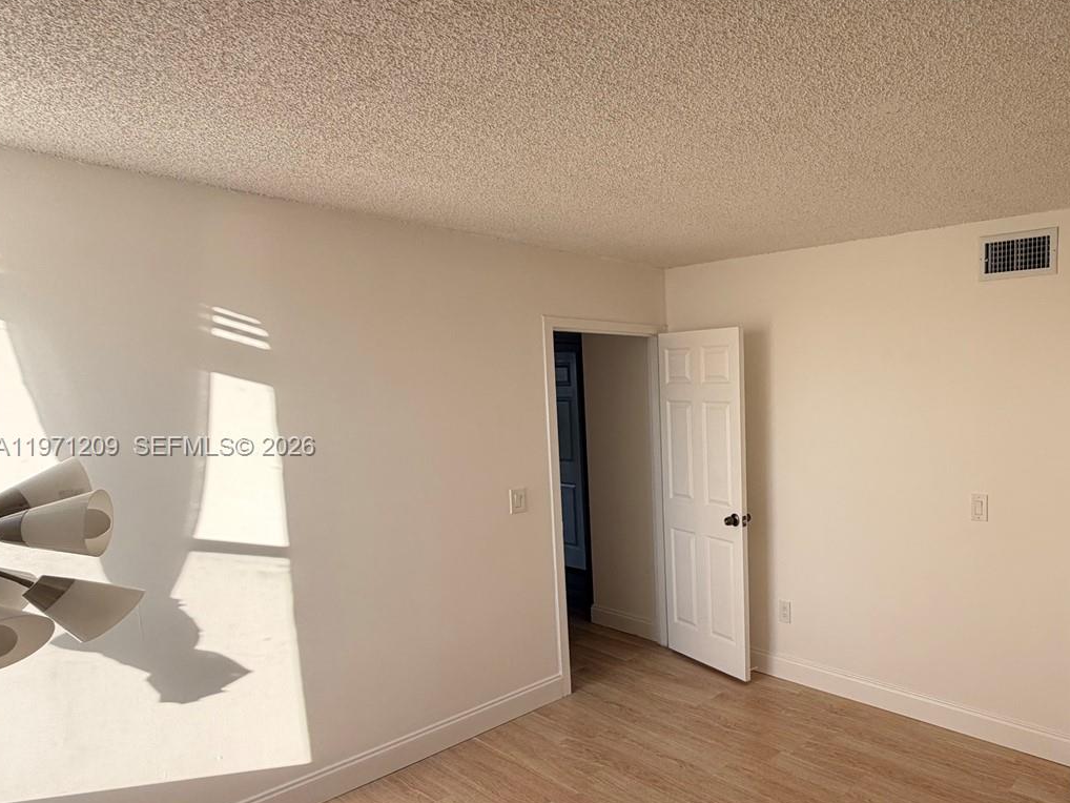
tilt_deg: -5.5
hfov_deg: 70.2
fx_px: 680
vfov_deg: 60.9
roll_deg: +1.3
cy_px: 448
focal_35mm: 22
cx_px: 828
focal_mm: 2.22
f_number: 2.2
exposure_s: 1/395
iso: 50
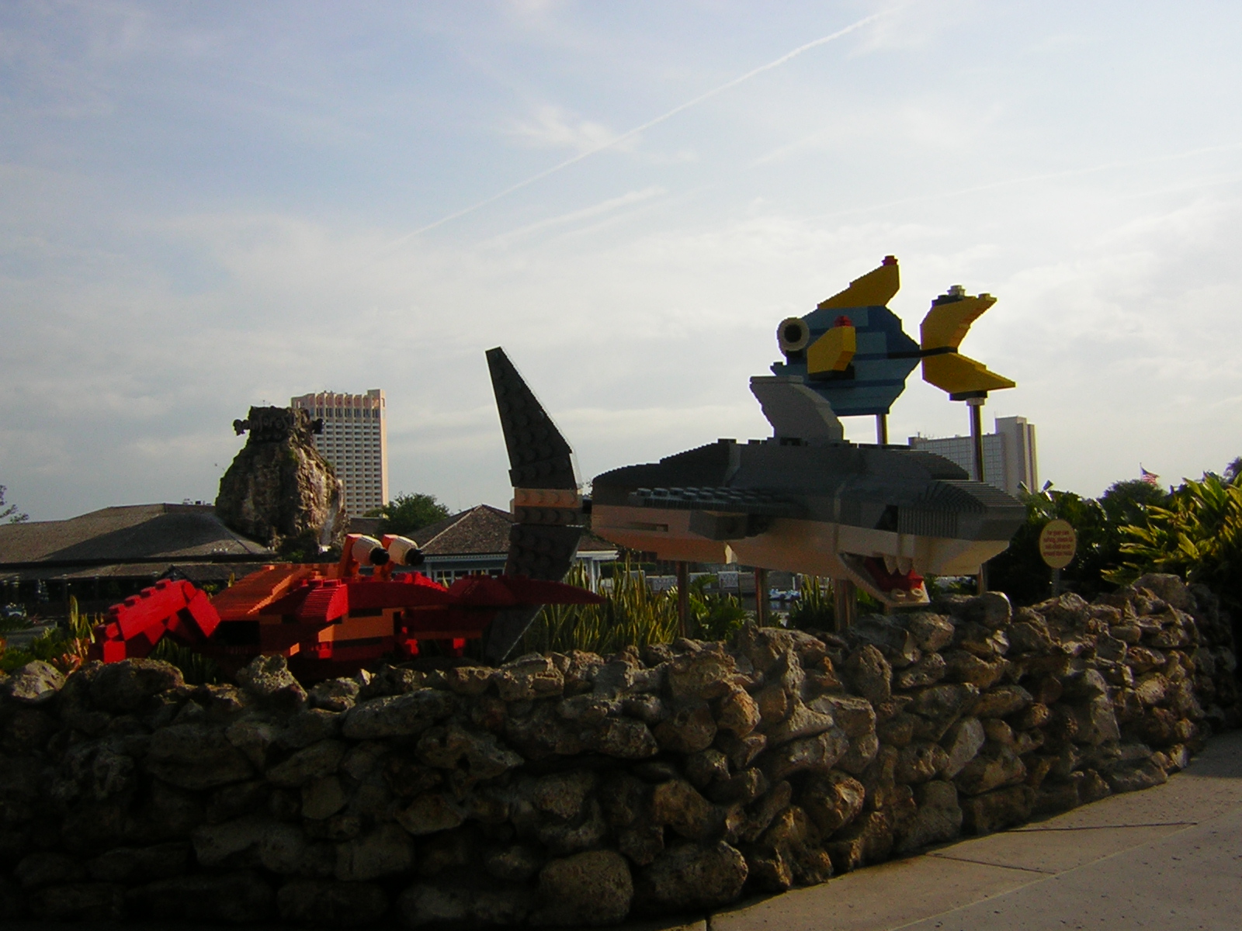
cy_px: 466
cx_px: 621
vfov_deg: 39.7
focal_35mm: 36
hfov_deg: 51.4
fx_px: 1292
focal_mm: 4.7
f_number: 5.2
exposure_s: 1/685
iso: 50
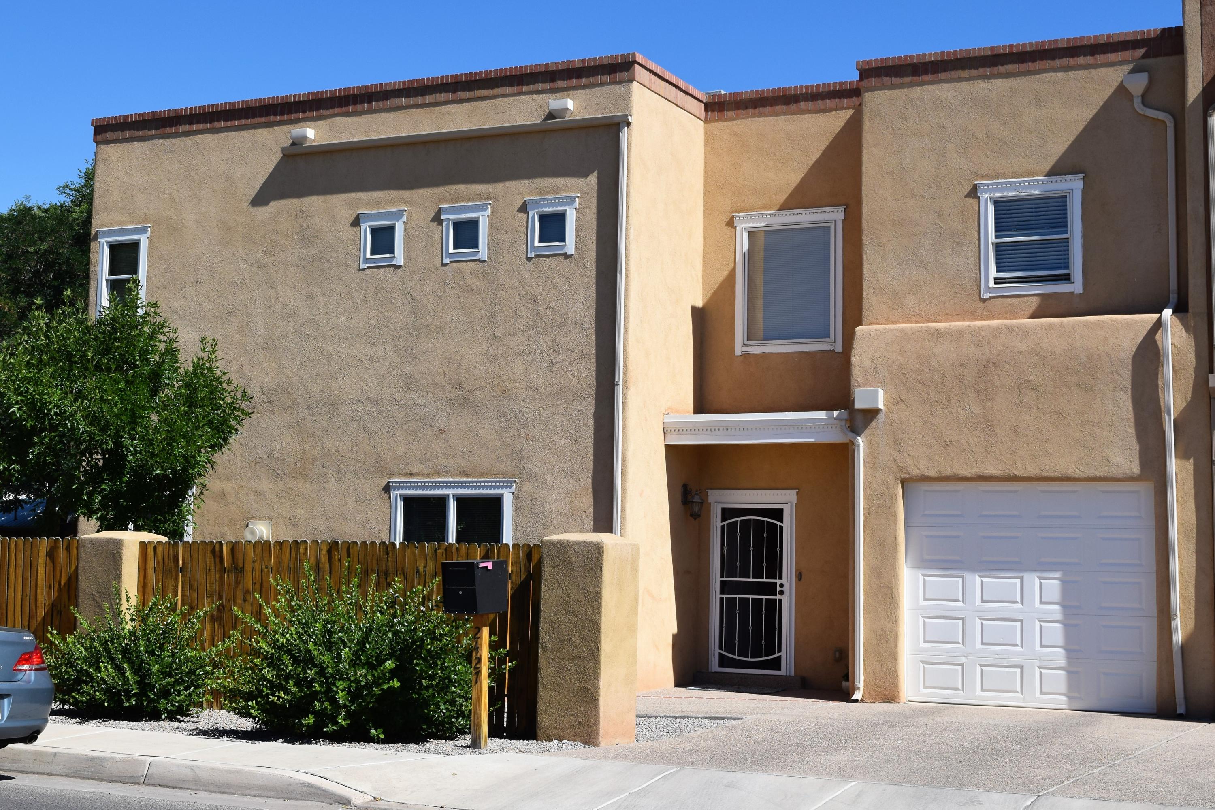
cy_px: 405
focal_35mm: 45
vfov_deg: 29.9
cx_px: 608
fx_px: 1519
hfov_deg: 43.6
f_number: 10
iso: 200
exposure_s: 1/500
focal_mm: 30
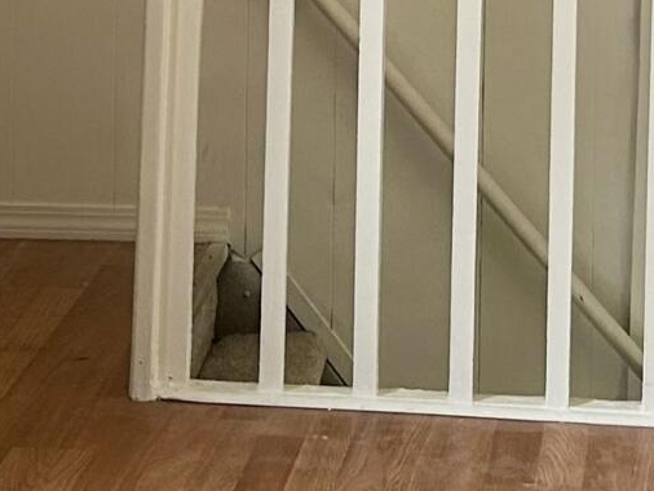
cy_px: -381
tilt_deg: -4.1
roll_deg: -1.6
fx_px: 2911
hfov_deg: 12.8
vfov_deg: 9.2
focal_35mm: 154
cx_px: 415
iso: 100
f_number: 1.5
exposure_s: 1/120
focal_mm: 5.7
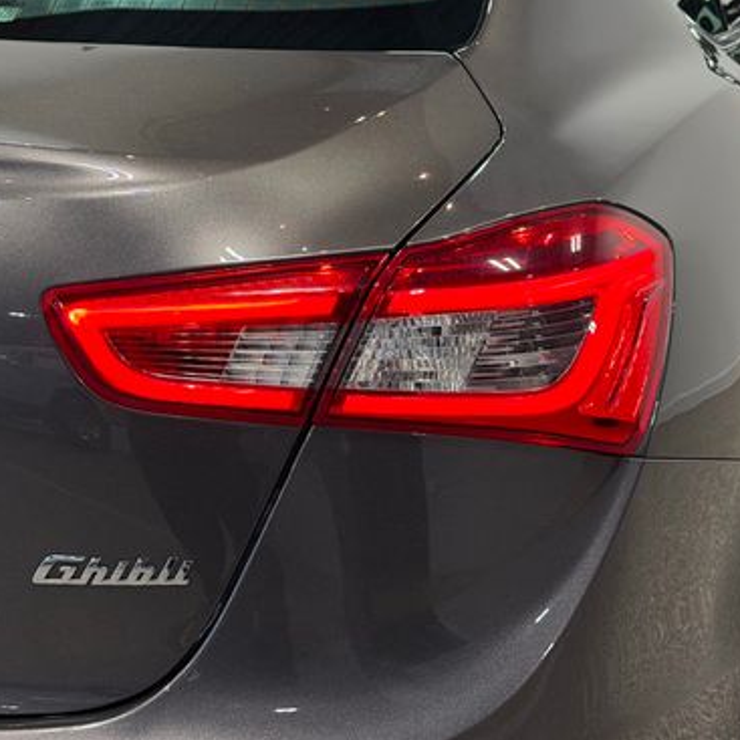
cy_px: 272
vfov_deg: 23.3
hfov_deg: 23.3
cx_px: 280
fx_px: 1790
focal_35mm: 74
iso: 100
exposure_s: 1/199
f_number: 1.78
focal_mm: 6.76
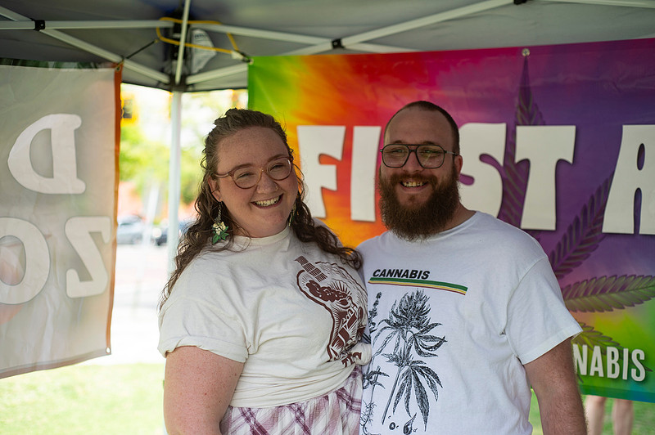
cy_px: 218
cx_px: 328
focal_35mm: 50
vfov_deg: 26.9
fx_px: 909
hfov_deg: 39.6
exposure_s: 1/1600
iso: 200
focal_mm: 50
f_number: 2.8
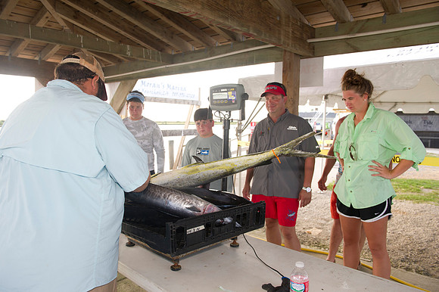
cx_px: 220
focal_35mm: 27
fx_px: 329
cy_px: 146
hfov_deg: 67.4
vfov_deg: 47.9
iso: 400
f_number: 5
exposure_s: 1/250
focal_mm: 27
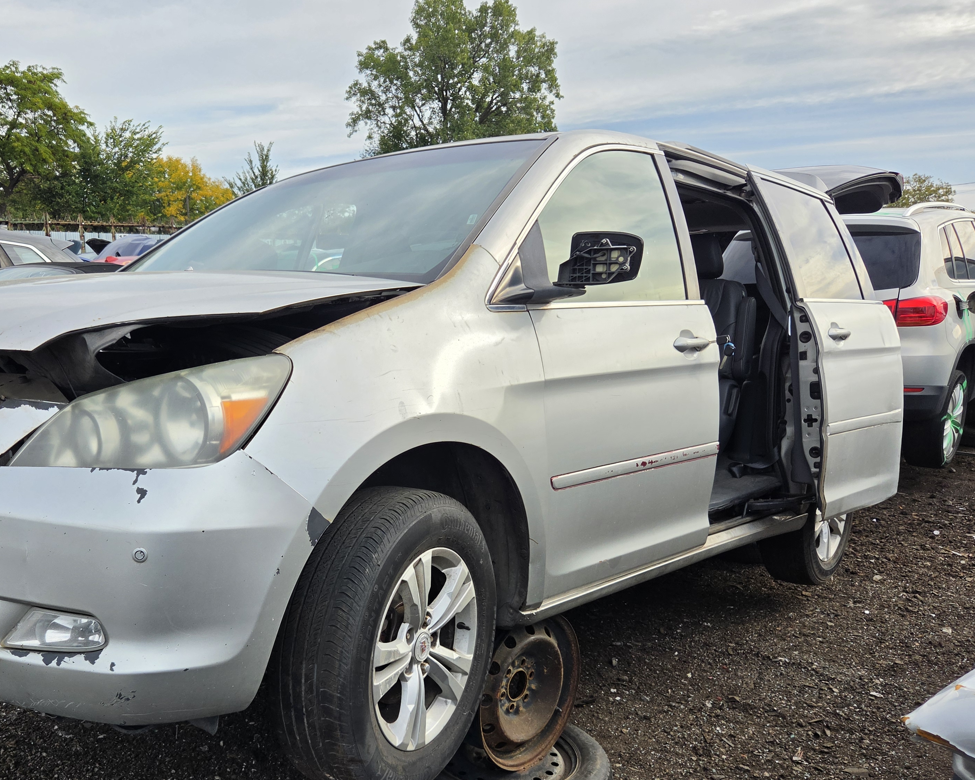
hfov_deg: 54.9
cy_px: 496
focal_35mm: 32
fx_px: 923
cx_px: 358
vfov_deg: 45.3
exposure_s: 1/3168
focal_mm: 5.4
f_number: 1.8
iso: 80
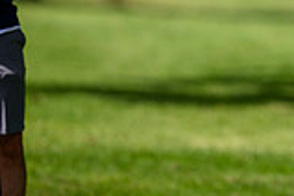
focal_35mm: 1460
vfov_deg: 0.9
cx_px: 531
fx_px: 11922
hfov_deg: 1.4
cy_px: -43
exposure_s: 1/5000
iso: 500
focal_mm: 400
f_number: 3.5
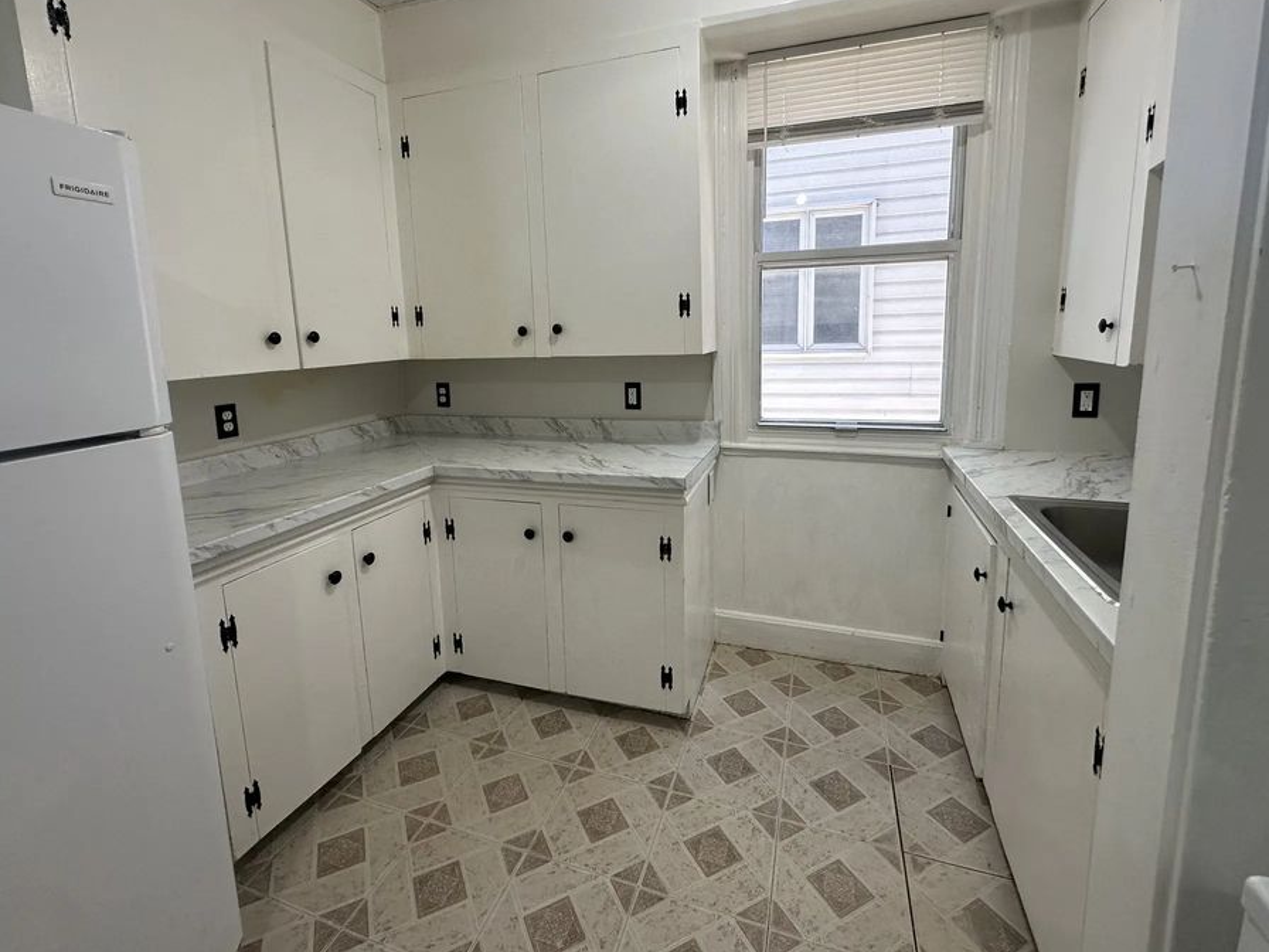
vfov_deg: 77.7
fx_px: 587
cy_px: 411
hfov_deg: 94.5
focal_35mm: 16
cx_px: 623
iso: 160
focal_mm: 2.22
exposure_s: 1/120
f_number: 2.2
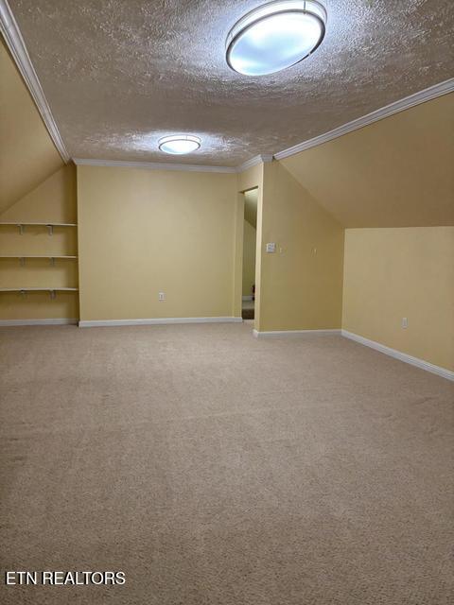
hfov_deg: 53.1
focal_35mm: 26
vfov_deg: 67.3
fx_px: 455
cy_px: 302
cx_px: 227
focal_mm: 5.96
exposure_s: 1/60
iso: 200
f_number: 1.6
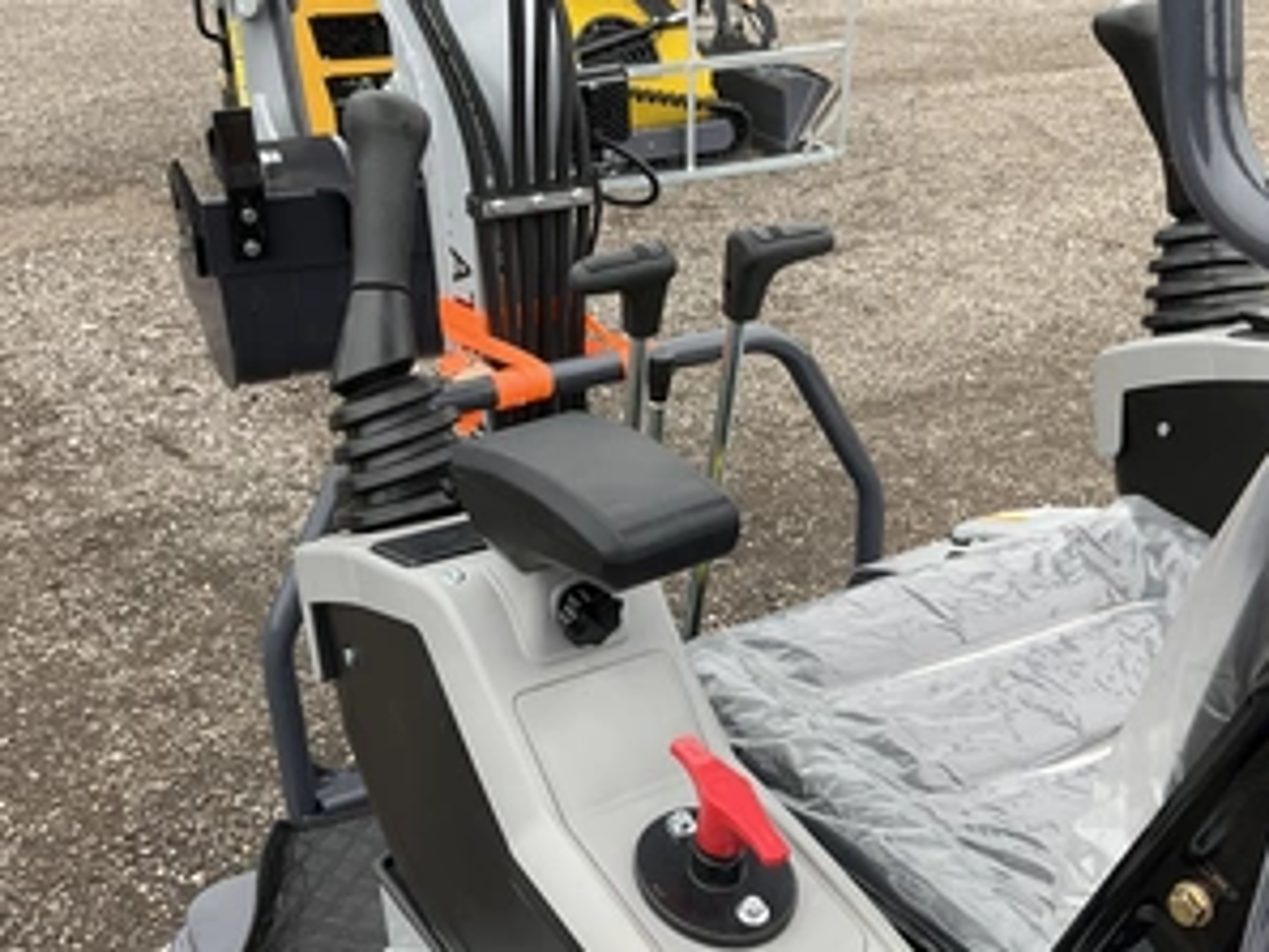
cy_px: 572
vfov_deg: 36.7
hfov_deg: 47.8
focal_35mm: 39
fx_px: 1430
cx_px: 611
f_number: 1.8
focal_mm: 3
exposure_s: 1/291
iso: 25
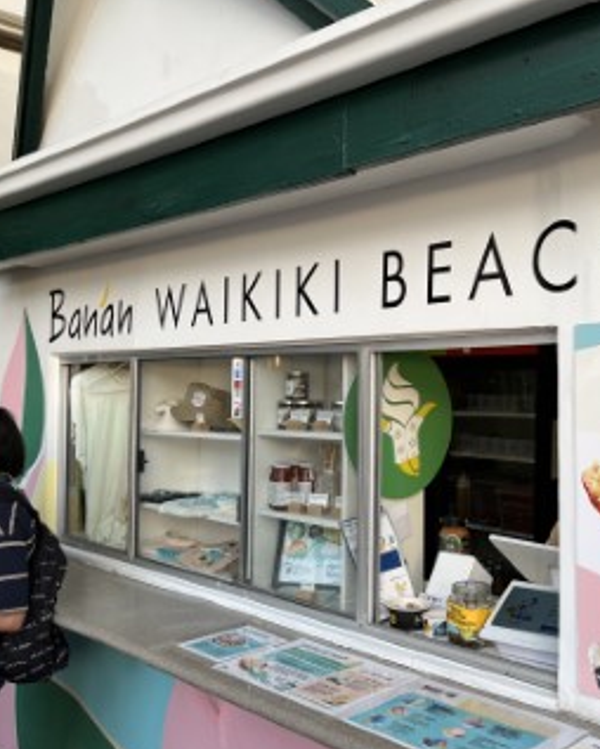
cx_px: 411
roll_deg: -0.4
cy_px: 366
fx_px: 798
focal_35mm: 36
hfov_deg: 40.6
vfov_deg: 50.2
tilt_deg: -1.2
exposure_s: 1/282
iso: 40
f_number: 1.6
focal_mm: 5.1
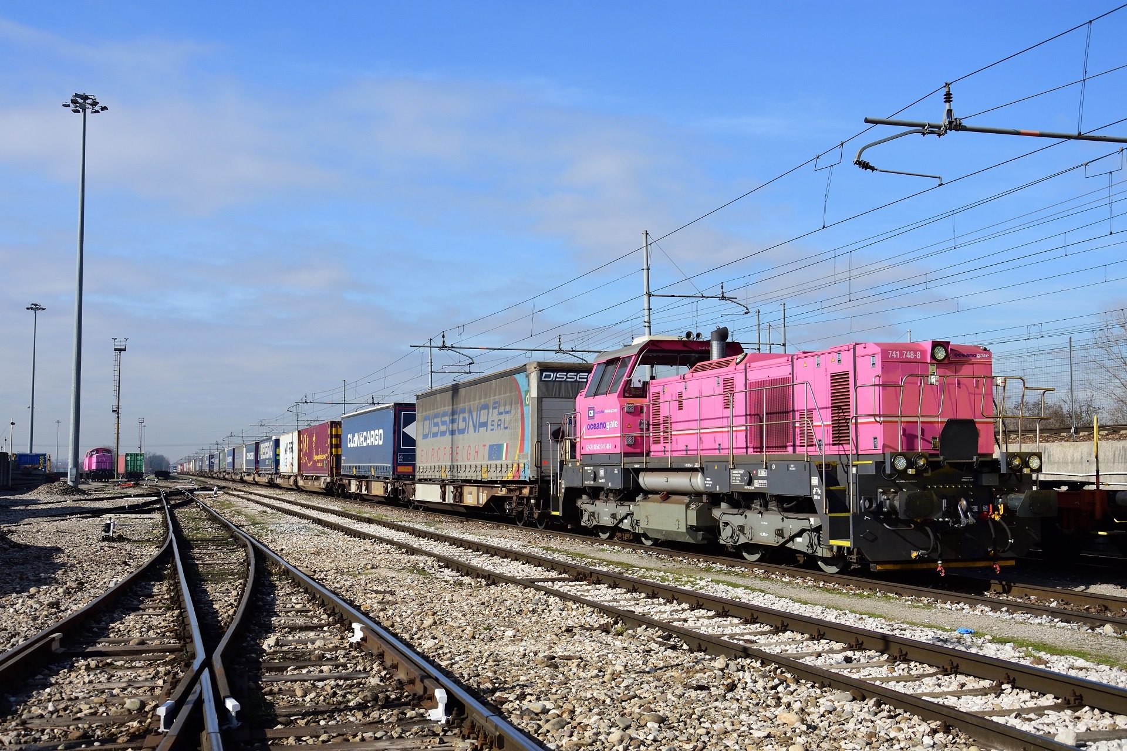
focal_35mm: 38
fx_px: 1174
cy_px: 376
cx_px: 564
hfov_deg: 51.3
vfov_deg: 35.5
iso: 200
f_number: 8
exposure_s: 1/800
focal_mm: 25
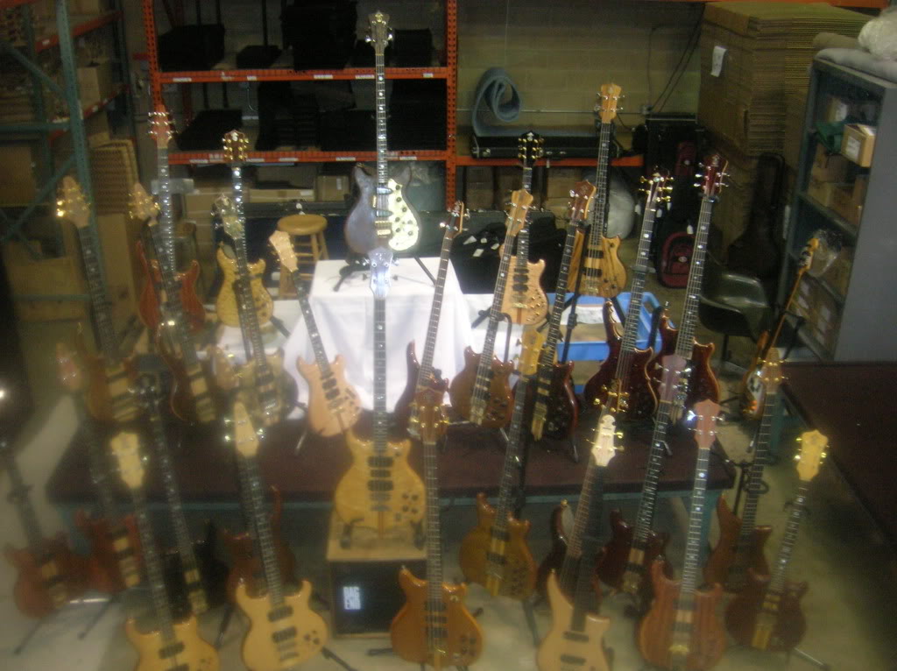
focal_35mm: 34
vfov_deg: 41.7
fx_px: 880
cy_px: 336
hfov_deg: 54.0
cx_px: 448
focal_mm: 5.7
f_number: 2.9
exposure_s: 1/15.4
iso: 200
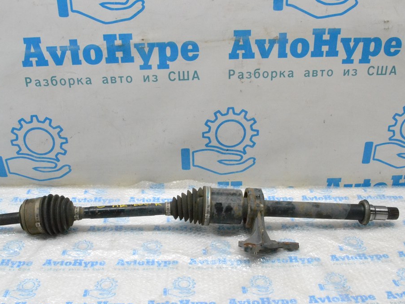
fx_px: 421
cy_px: 152
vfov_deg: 39.6
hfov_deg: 51.4
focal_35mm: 36
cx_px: 205
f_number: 14
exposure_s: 1/100
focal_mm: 22
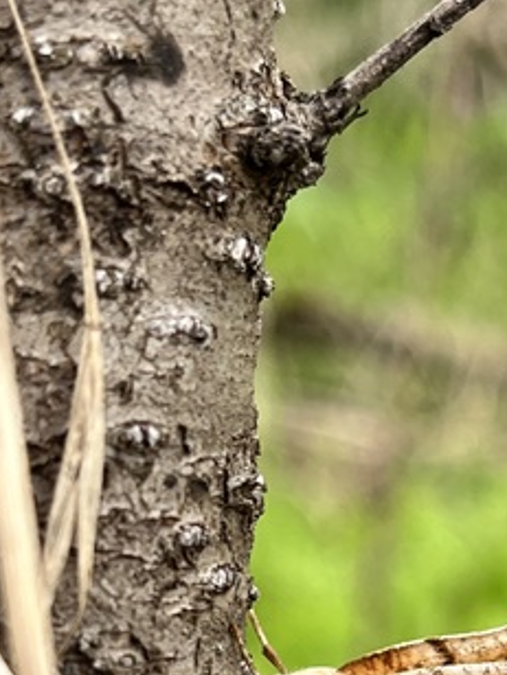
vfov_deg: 17.8
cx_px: 465
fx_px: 2109
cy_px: 666
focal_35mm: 108
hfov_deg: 13.6
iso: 50
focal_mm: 5.1
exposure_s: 1/550
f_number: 1.6
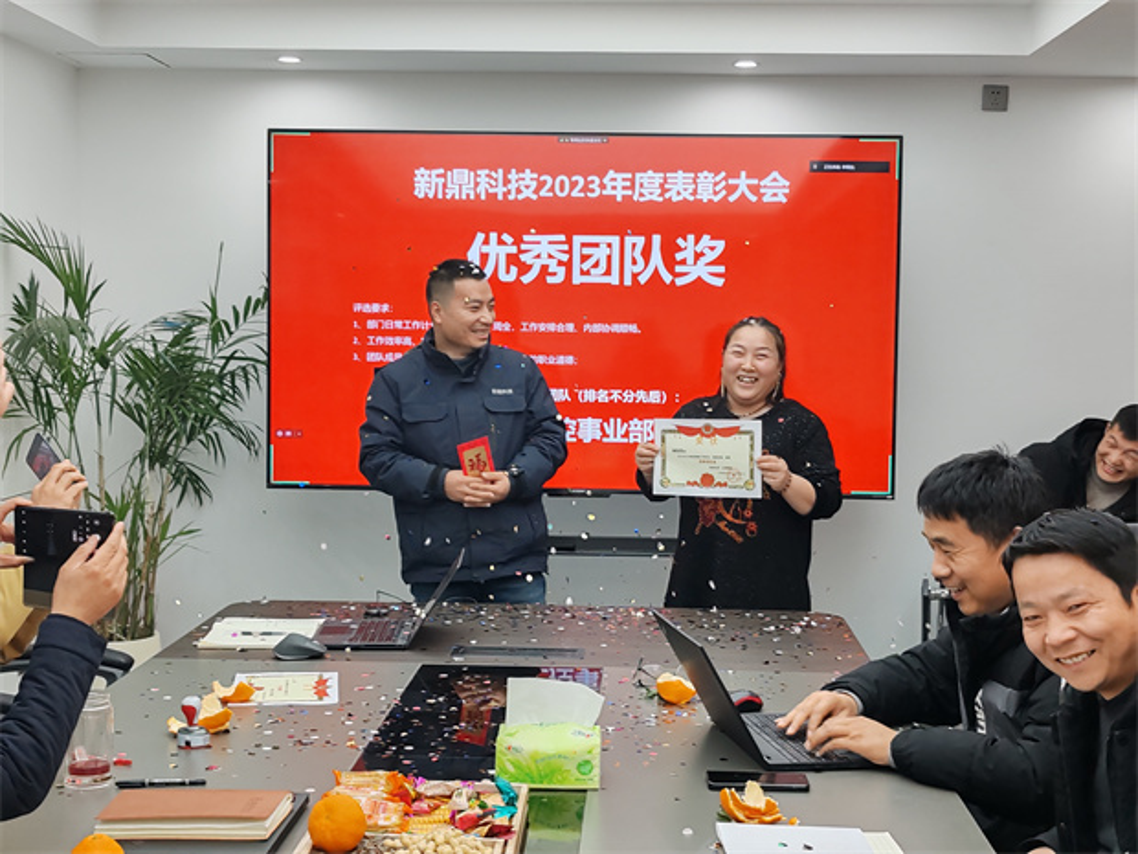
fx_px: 1775
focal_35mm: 54
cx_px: 569
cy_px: 427
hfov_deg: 35.5
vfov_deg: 27.0
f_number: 1.9
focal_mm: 6.12
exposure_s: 1/100
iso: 200
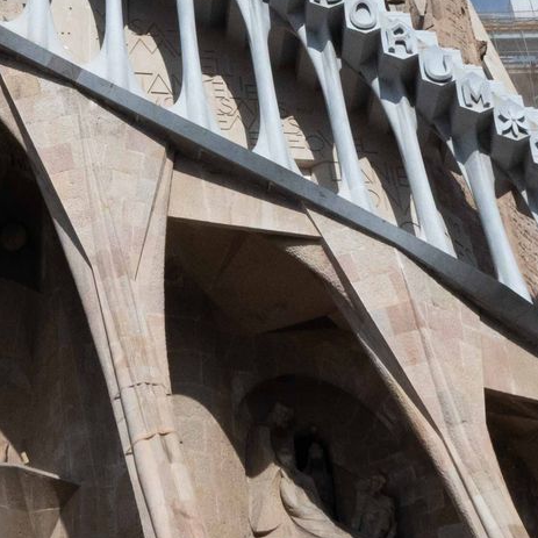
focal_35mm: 88
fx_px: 1547
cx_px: 35
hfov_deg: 19.3
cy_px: -193
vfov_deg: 18.2
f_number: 20
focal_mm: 25
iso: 2500
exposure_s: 1/2000
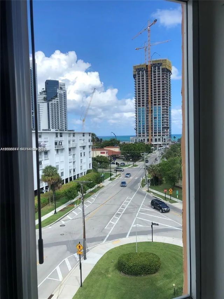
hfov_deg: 49.8
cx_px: 112
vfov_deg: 63.4
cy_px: 150
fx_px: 242
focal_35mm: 28
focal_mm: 4
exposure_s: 1/991
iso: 20
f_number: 1.8
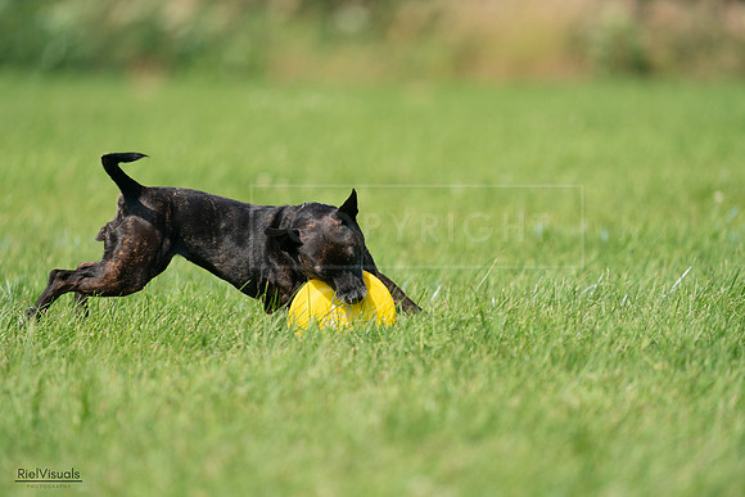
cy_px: 248
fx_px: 9190
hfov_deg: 4.6
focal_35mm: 444
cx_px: 372
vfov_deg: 3.1
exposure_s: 1/4000
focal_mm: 444
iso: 1250
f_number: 6.3
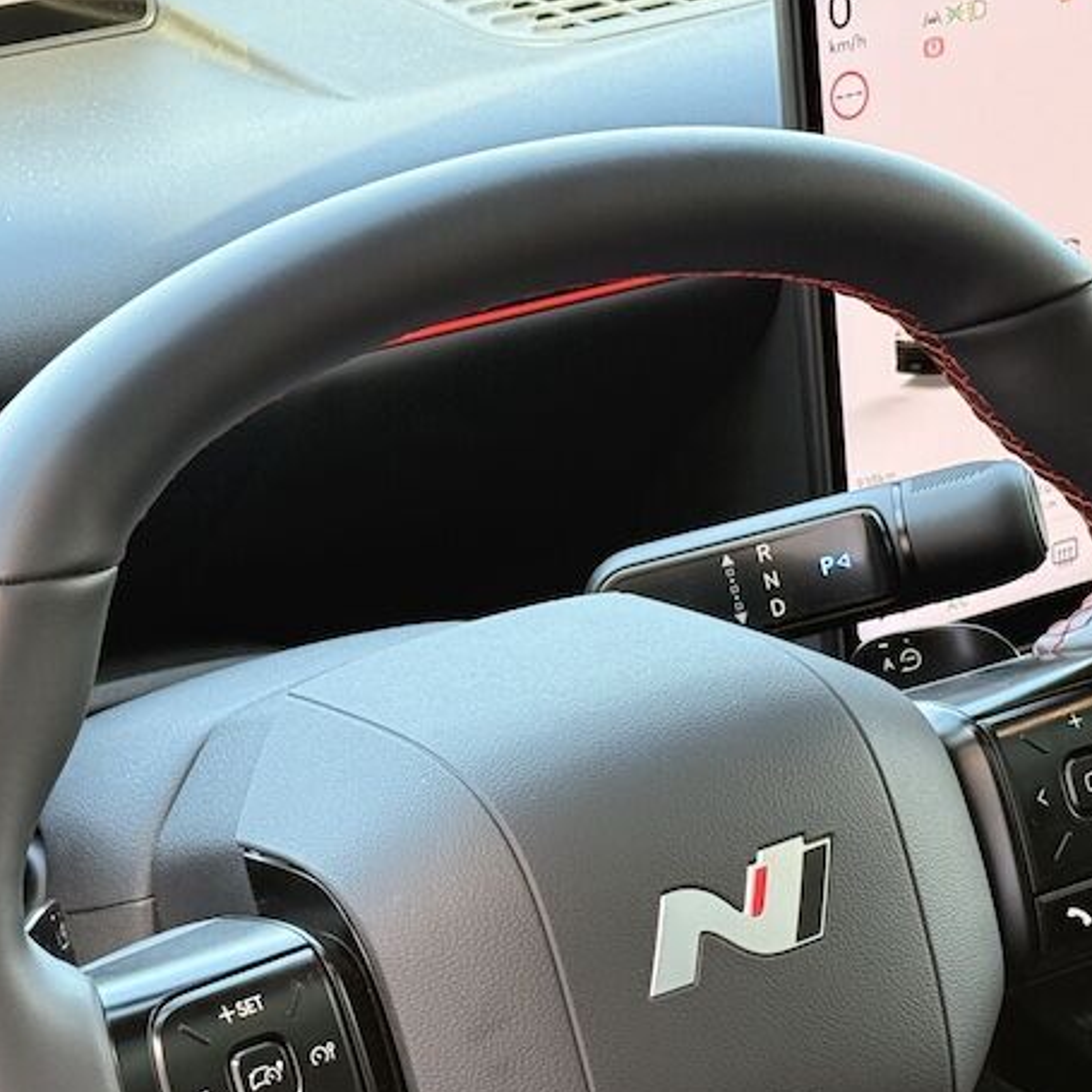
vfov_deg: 15.5
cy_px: 821
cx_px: 574
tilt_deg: -25.6
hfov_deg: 15.6
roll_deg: +1.2
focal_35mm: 112
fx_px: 3997
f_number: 1.78
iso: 200
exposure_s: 1/170
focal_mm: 6.76
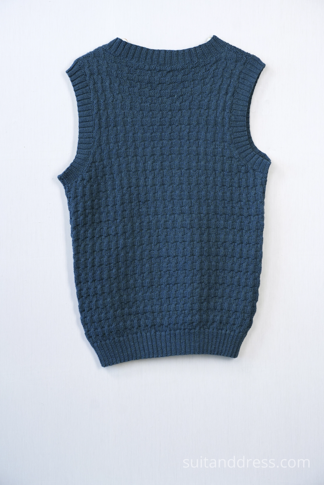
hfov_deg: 18.2
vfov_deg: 27.0
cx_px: 162
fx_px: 1012
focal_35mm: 75
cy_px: 242
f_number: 7.1
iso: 320
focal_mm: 50
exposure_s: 1/50
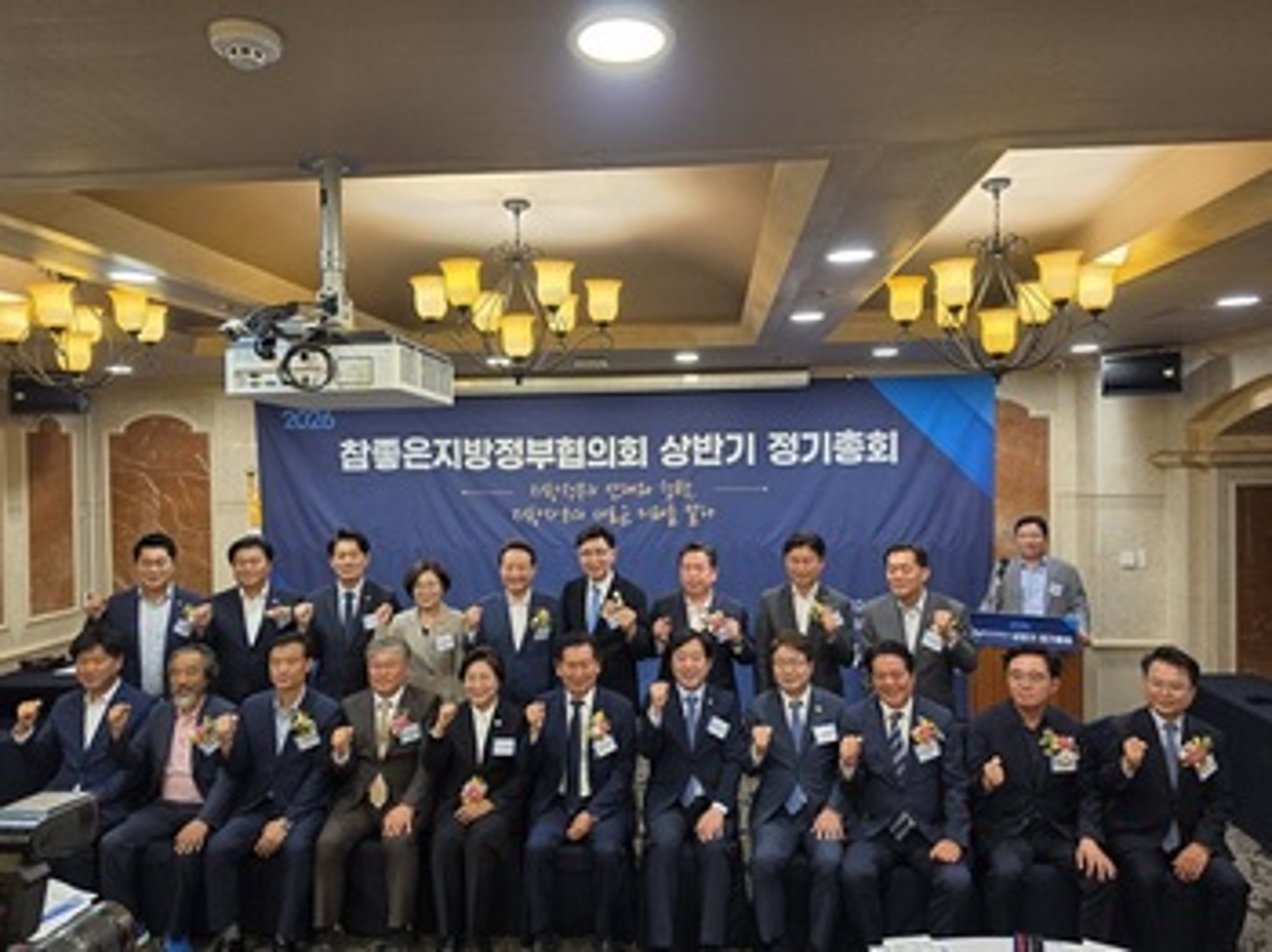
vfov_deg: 58.8
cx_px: 636
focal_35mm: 23
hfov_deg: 74.0
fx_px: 845
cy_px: 476
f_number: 1.4
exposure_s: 1/180
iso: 125
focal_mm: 6.5
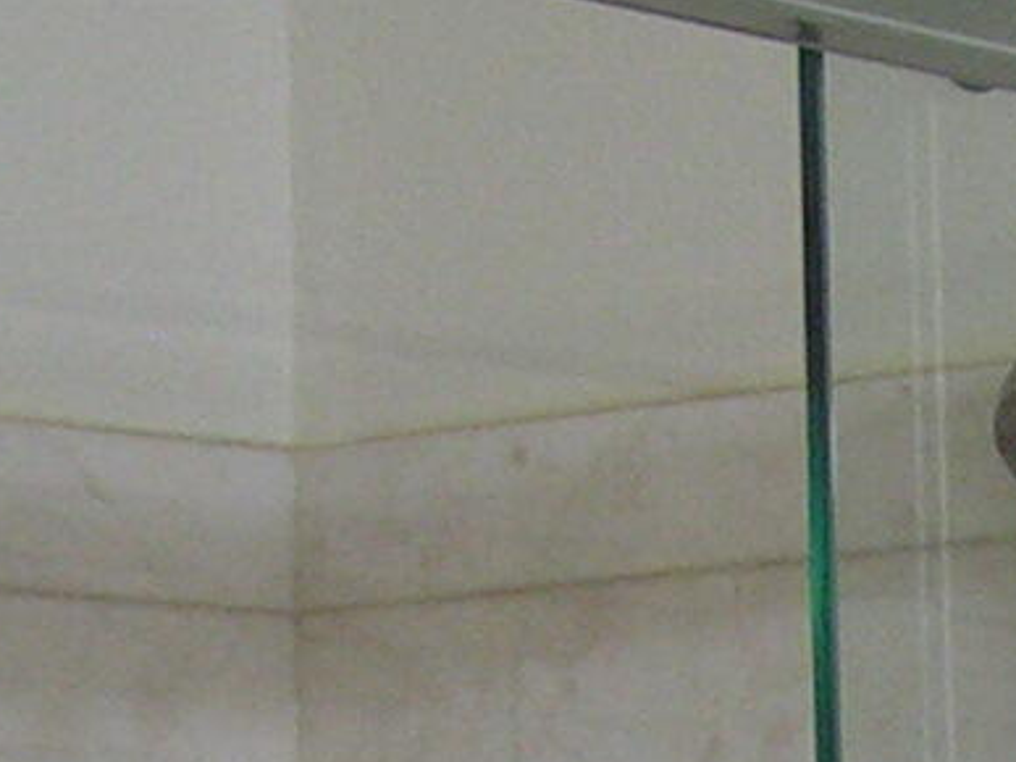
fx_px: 5898
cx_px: 1050
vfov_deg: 7.1
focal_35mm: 201
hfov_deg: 9.8
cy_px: 1592
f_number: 2.8
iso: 80
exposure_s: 1/40
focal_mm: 5.8
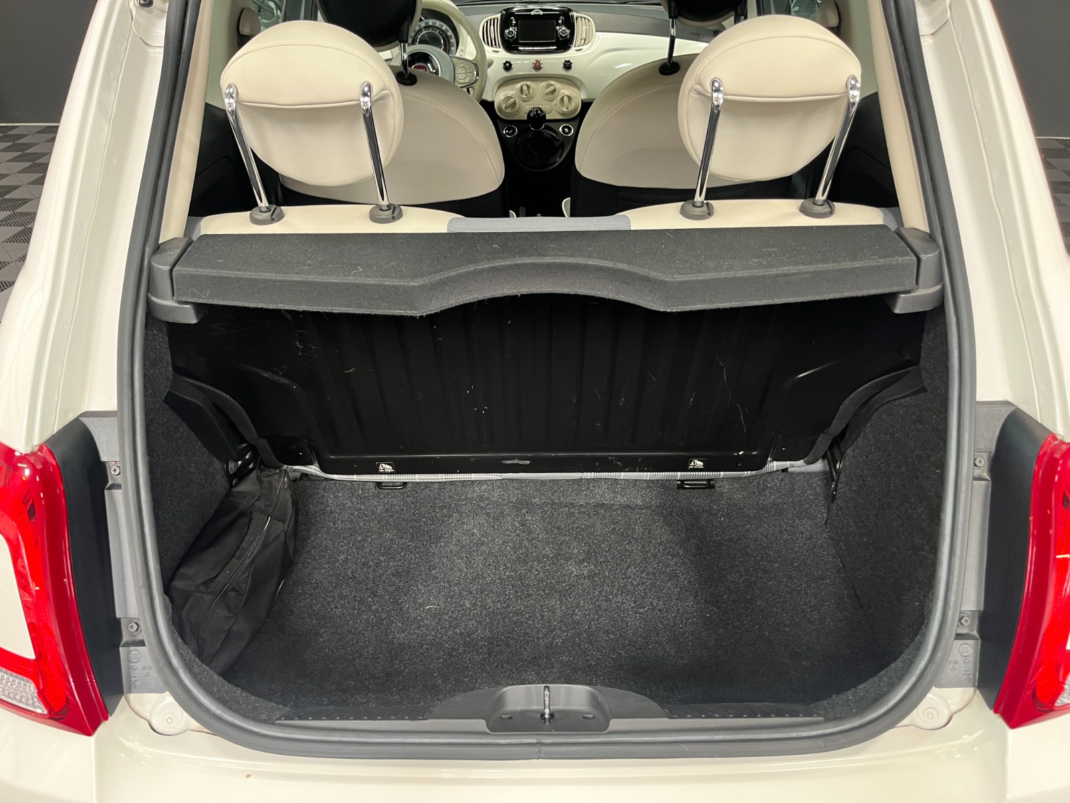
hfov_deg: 67.3
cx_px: 535
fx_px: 804
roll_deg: +1.6
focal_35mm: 26
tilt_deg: -35.5
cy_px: 402
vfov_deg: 53.1
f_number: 1.6
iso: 200
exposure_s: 1/50
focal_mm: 5.1
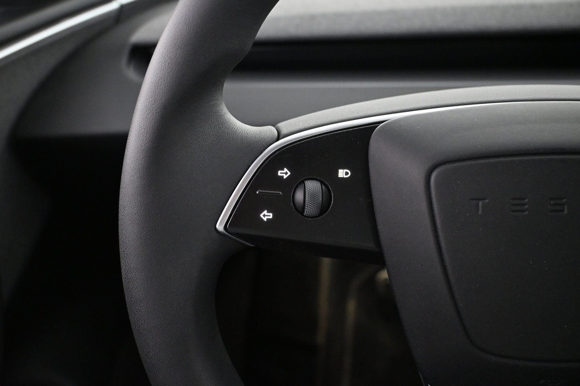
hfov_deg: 52.2
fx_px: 592
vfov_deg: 36.2
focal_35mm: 37
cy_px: 193
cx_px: 290
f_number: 4.2
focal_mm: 24.5
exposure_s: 1/30
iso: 4000
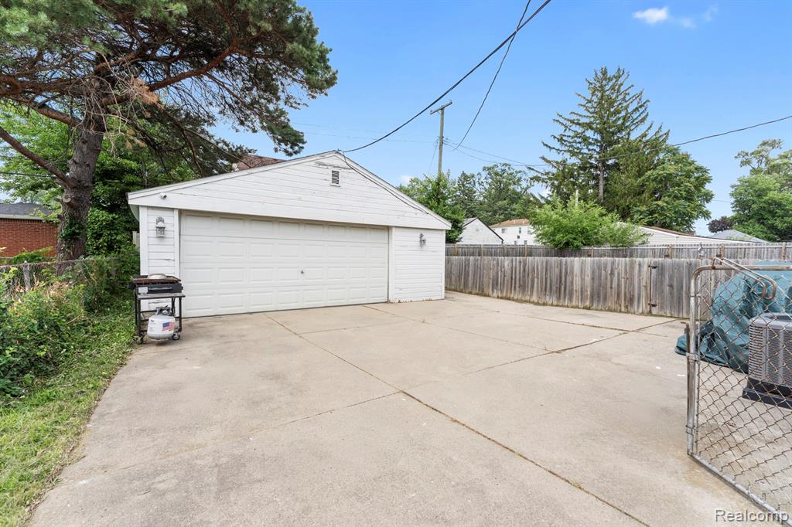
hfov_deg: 99.3
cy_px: 264
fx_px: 336
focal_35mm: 15
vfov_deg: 76.2
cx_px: 396
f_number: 8
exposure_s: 1/320
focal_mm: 15.3
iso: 500
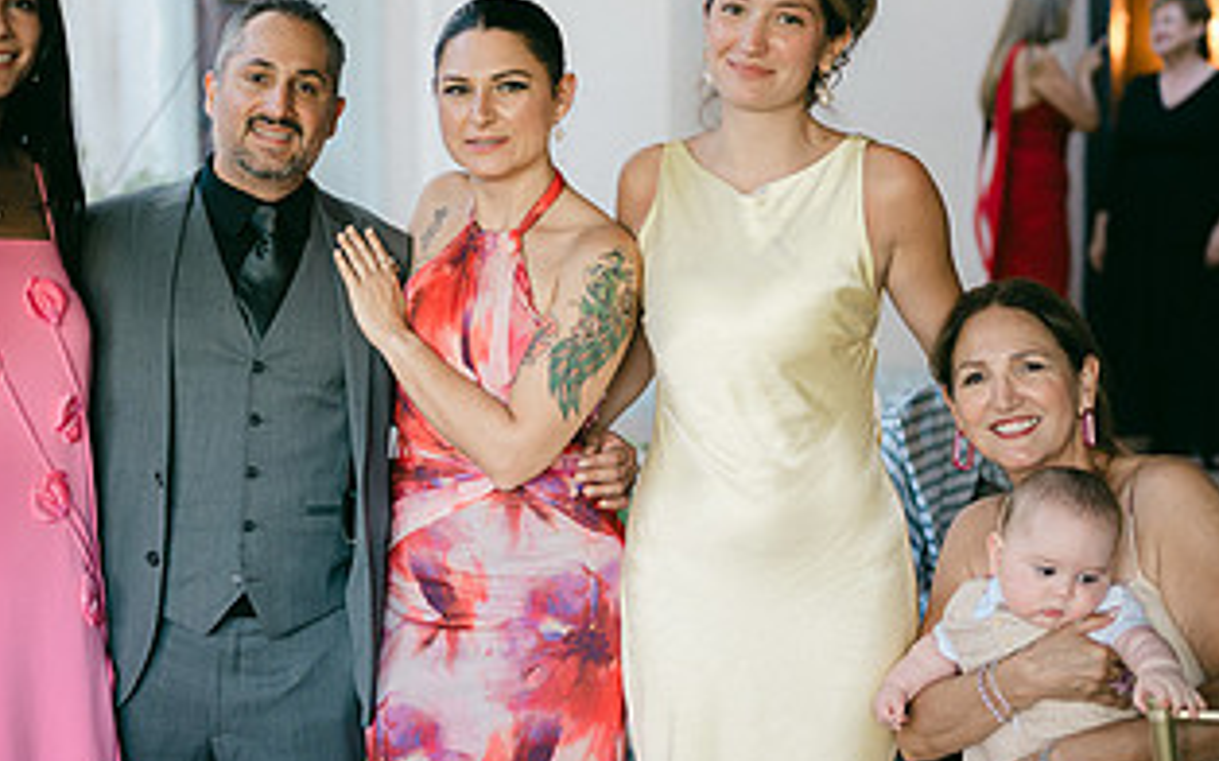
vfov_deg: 19.4
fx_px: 2225
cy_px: 417
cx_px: 369
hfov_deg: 30.3
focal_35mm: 67
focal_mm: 35
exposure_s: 1/320
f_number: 1.2
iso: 400
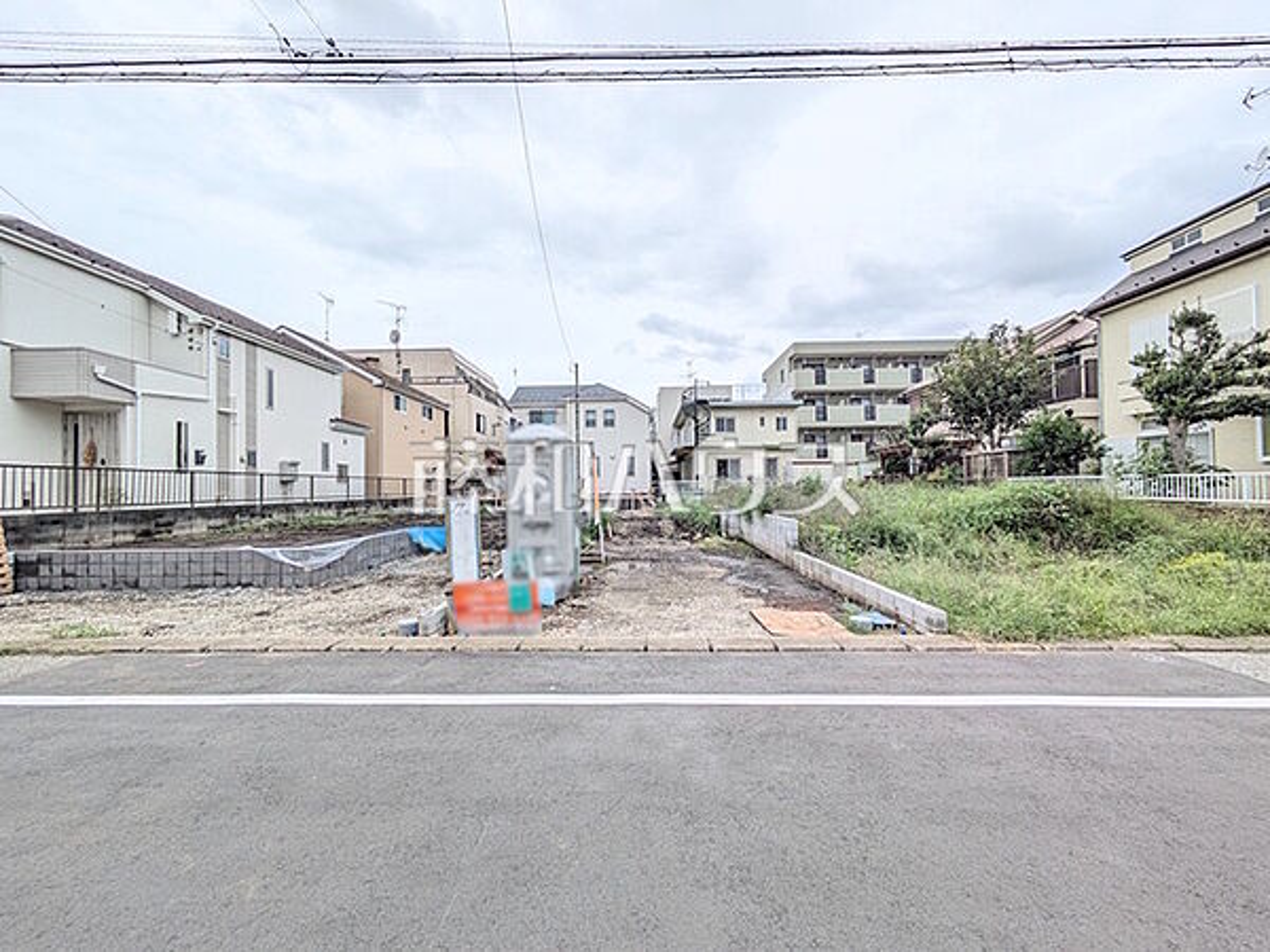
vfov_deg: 85.7
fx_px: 514
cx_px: 635
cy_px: 476
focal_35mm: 14
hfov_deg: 102.1
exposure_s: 1/1783
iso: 50
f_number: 2.2
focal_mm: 1.83
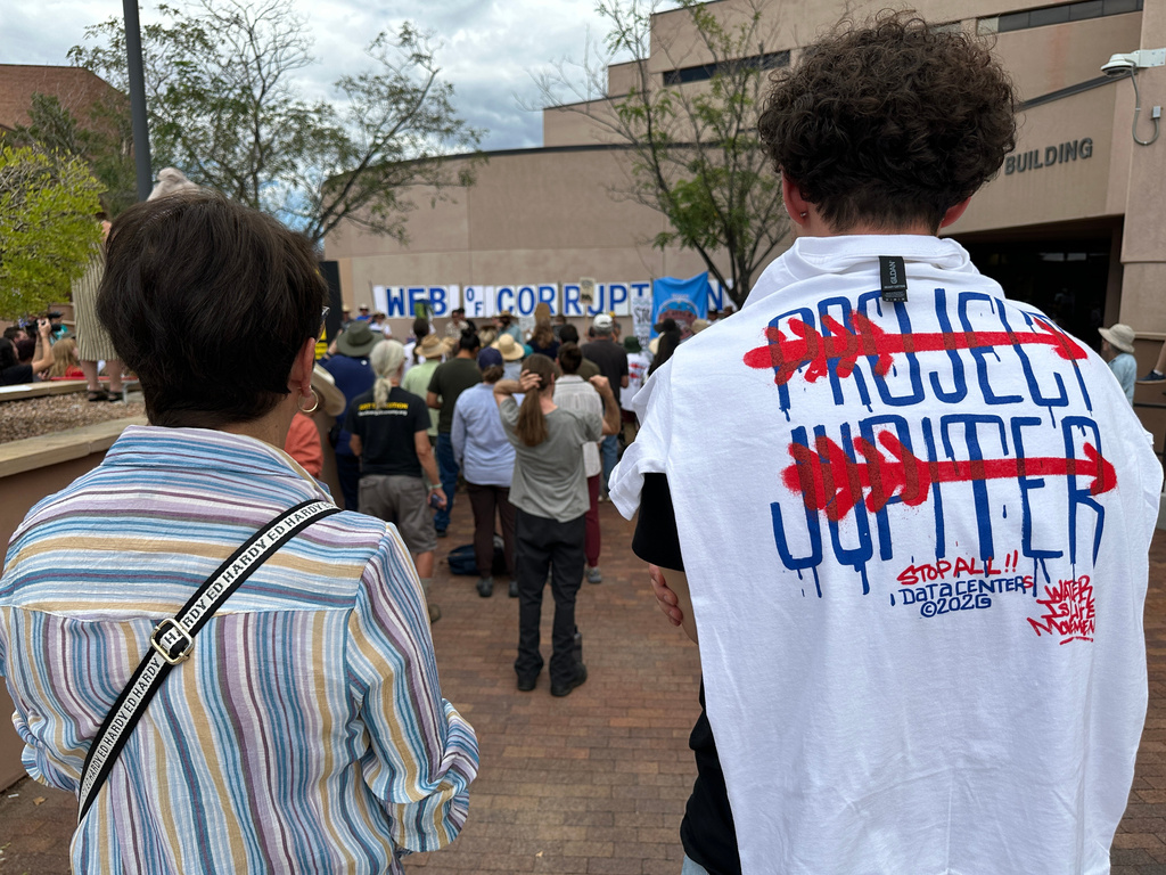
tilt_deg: -8.9
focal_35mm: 24
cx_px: 583
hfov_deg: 71.6
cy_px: 438
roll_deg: +0.2
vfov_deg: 56.8
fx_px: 808
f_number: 1.8
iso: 80
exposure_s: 1/4545
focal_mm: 6.9
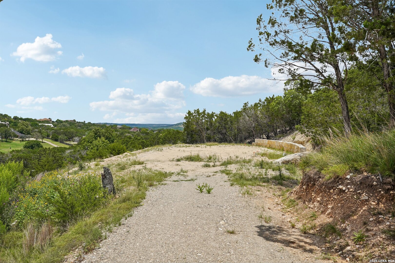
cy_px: 132
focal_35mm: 30
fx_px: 324
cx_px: 198
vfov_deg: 44.3
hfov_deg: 62.8
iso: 100
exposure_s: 1/400
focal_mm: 29.5
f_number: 8
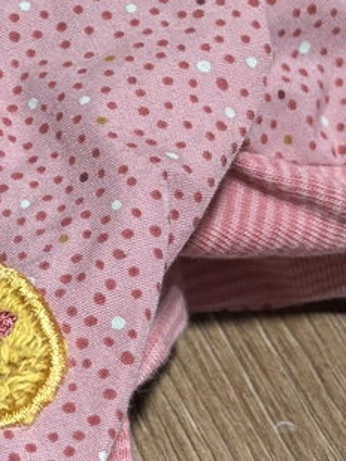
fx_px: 1851
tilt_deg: -42.6
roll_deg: +0.1
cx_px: -37
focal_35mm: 139
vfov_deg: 13.9
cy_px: -62
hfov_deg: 10.5
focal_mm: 5.96
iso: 250
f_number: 1.6
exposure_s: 1/50
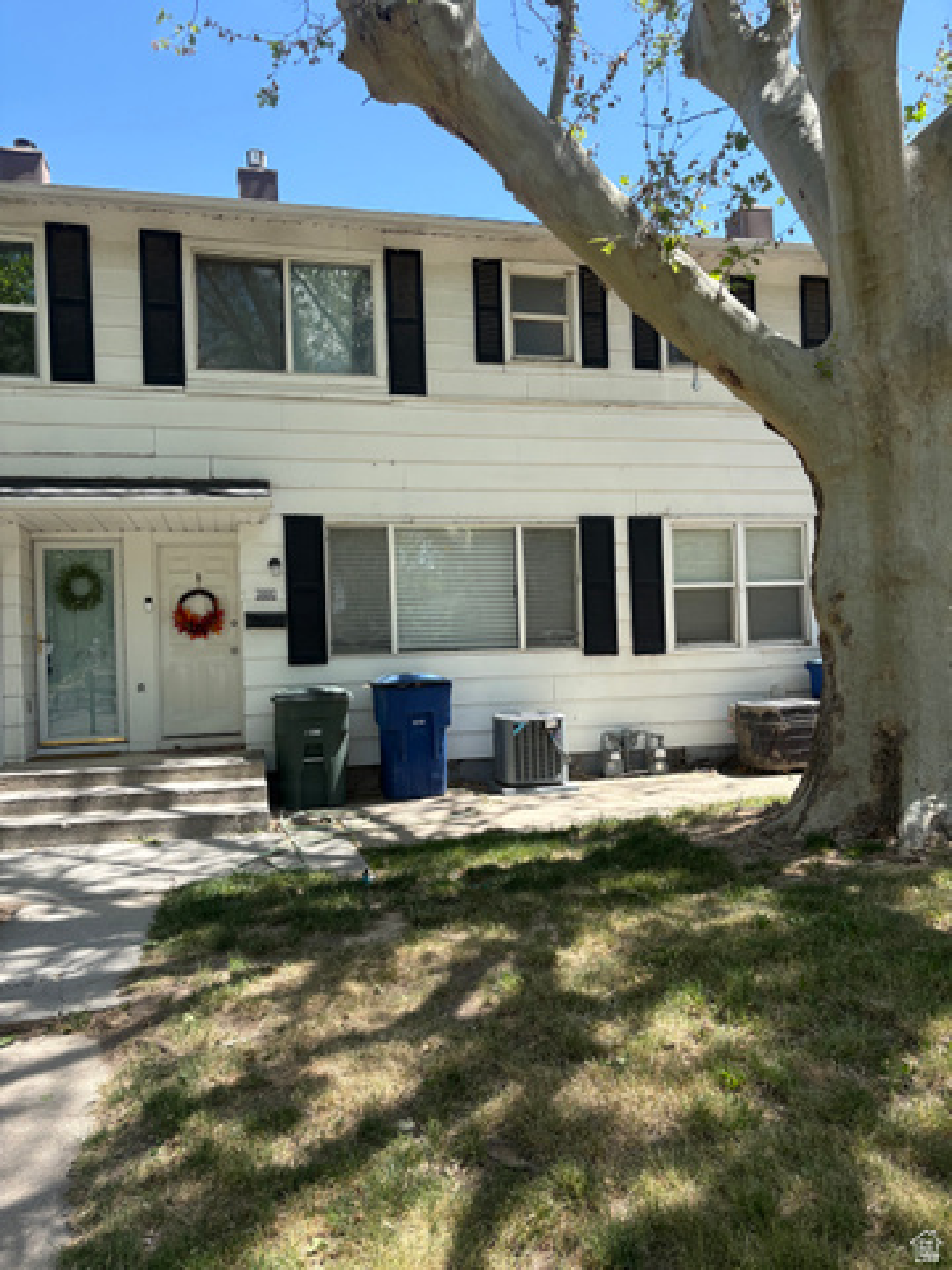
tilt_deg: +2.2
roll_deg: +1.6
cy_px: 635
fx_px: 953
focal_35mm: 26
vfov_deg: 67.3
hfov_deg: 53.1
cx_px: 476
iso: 50
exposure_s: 1/1016
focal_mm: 5.96
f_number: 1.6
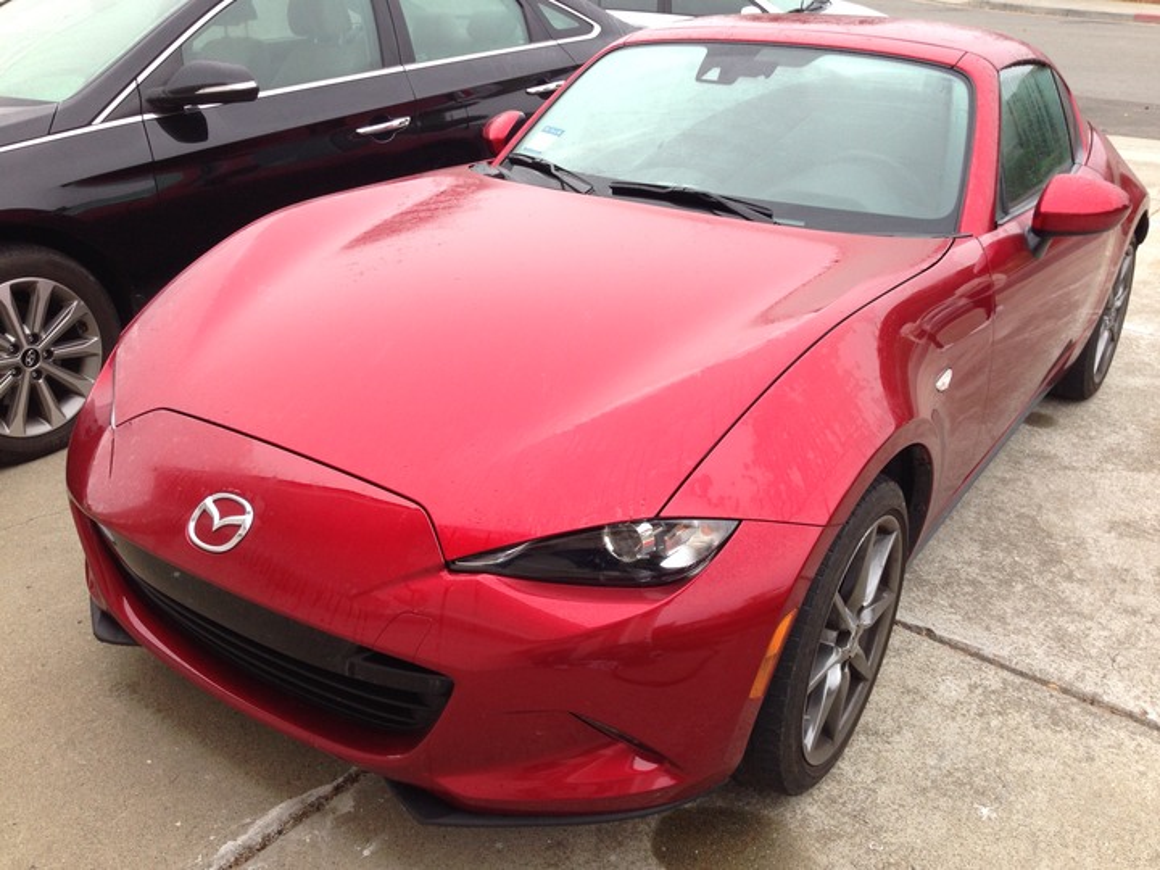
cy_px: 435
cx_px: 580
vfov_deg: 42.9
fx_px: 1106
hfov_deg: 55.4
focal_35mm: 33
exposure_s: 1/60
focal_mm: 4.12
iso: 64
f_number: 2.4
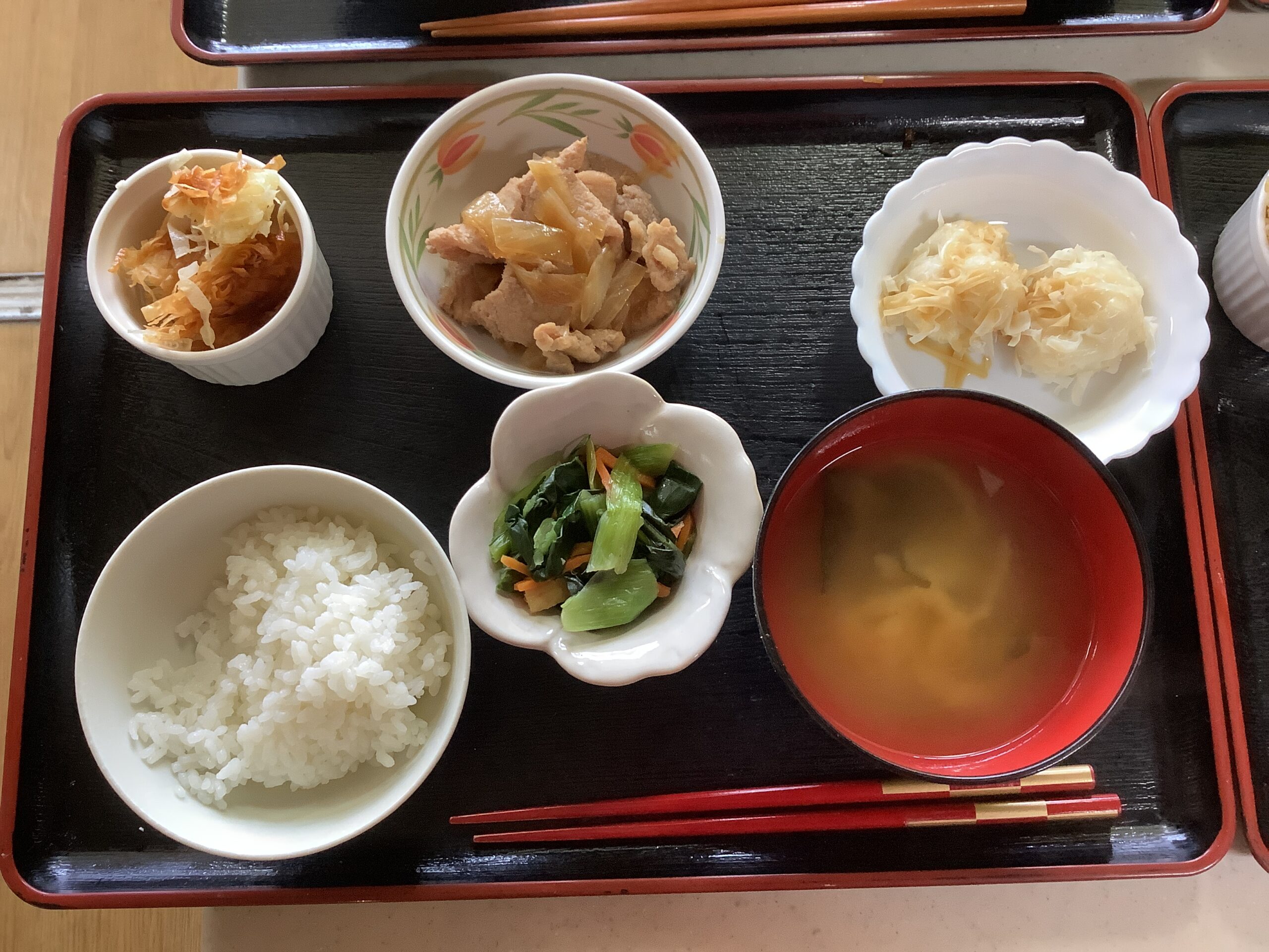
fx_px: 1136
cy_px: 476
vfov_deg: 45.4
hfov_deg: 58.4
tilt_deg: -78.0
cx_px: 634
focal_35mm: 31
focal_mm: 3.3
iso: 250
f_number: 2.4
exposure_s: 1/60
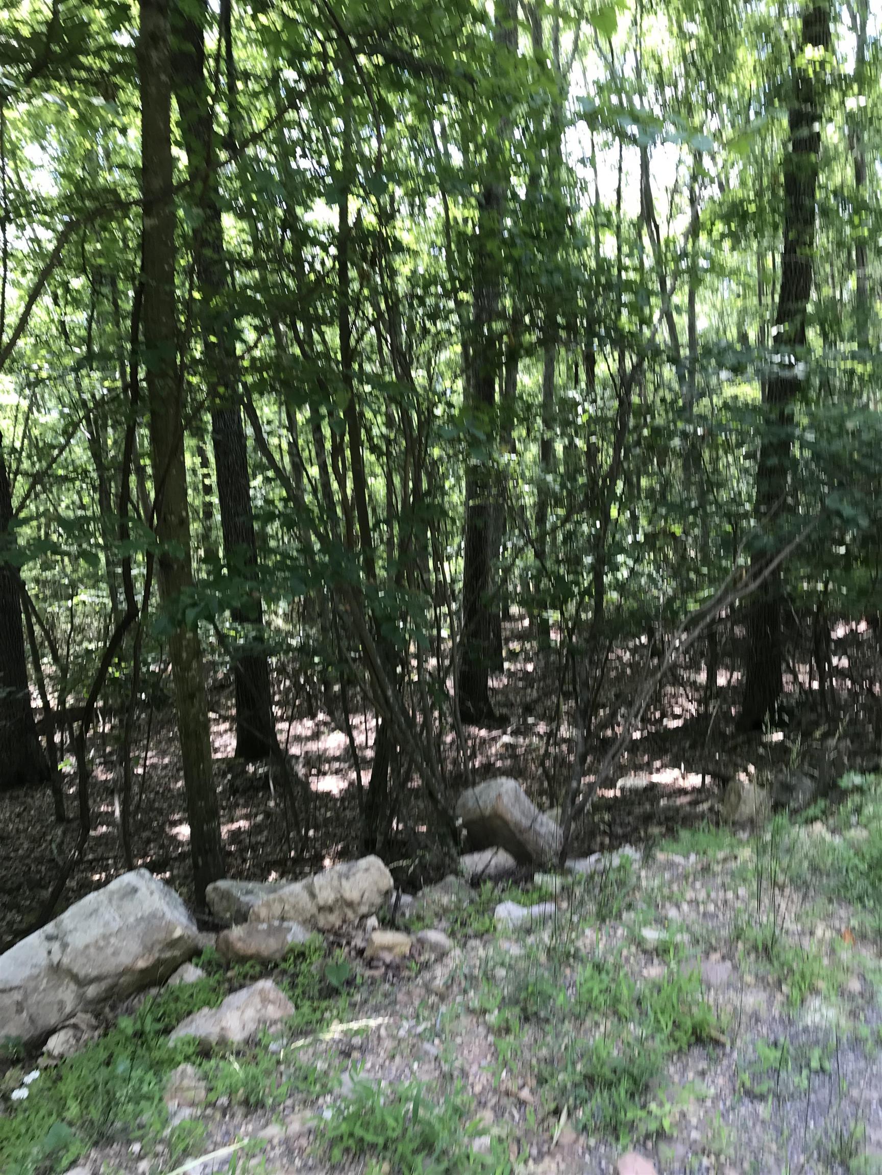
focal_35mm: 28
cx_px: 441
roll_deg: +5.0
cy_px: 588
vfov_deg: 63.4
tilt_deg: -14.7
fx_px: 951
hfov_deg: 49.7
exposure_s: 1/91
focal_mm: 3.99
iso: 20
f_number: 1.8
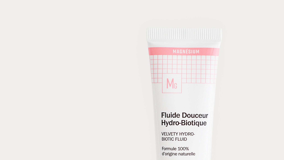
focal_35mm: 215
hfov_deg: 10.0
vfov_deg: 5.6
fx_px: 1619
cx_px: 198
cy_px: 113
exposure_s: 1/30
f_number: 4.5
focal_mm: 85
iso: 100
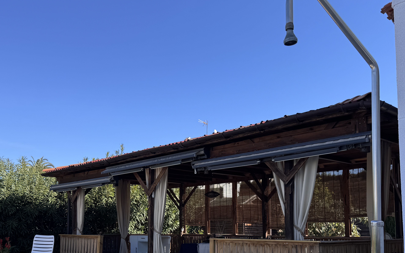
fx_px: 419
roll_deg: +0.2
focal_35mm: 38
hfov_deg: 51.1
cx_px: 155
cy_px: 196
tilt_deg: +4.9
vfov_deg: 32.8
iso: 80
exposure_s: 1/2415
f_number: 1.78
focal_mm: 6.76
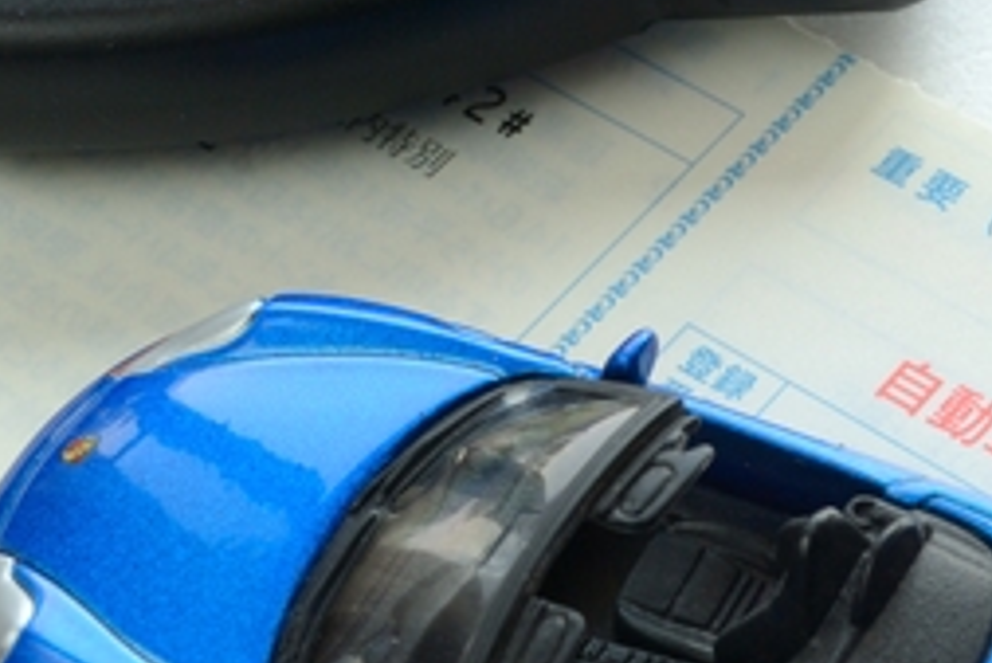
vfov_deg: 9.5
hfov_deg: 13.9
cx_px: 1110
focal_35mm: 144
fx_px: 3970
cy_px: 384
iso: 100
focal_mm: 38
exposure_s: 1/20
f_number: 14
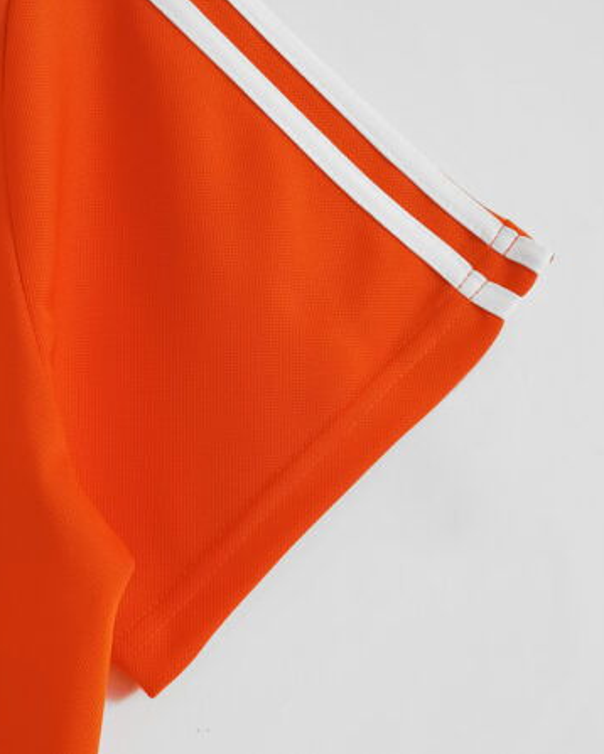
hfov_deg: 21.2
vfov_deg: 26.4
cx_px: 218
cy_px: 376
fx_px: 1608
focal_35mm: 72
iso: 160
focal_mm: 5.58
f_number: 1.8
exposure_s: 1/100
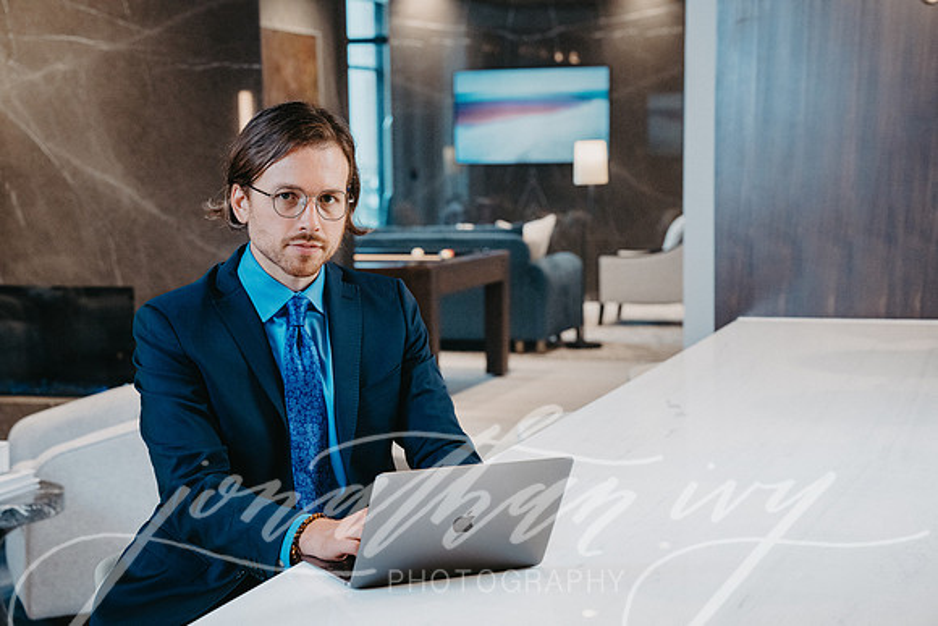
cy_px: 313
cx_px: 469
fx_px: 1824
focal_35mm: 70
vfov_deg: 19.5
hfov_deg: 28.8
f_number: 5
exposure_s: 1/200
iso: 1600
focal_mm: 70
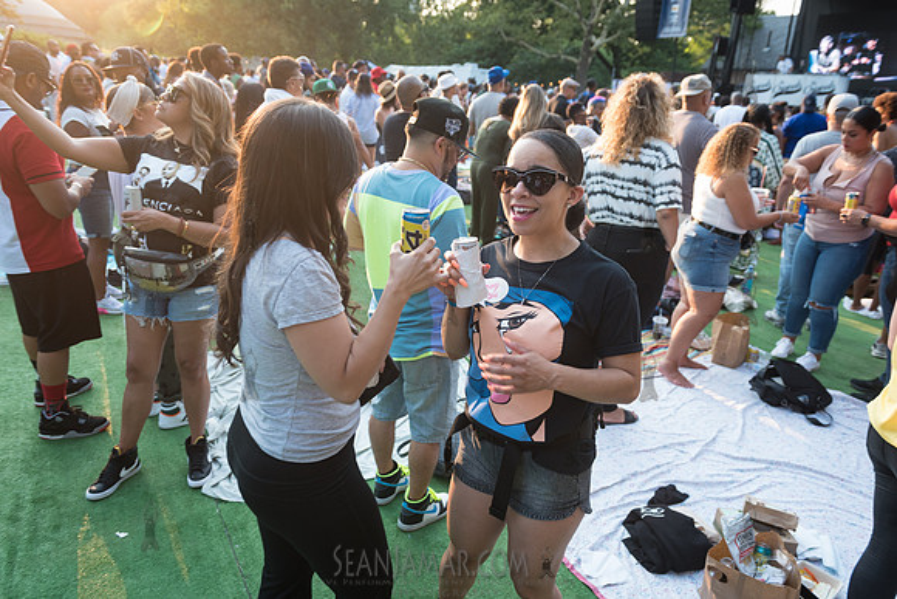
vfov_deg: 49.6
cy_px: 300
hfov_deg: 69.4
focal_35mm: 26
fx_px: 648
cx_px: 448
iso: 500
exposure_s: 1/250
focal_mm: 26
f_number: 4
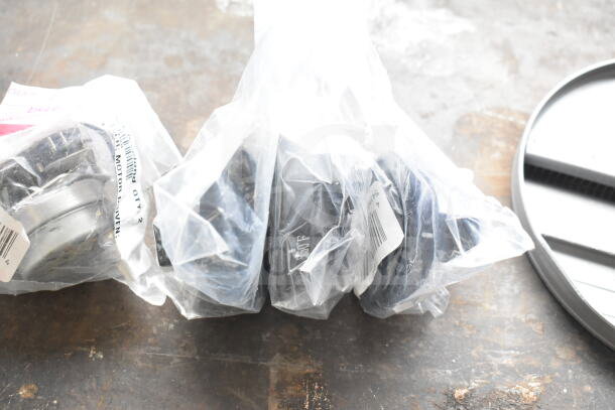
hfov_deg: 41.1
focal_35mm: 48
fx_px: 820
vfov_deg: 28.1
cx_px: 308
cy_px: 205
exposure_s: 1/125
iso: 1600
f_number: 5.6
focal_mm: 32
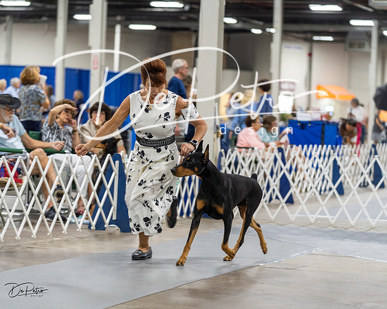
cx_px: 194
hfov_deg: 16.1
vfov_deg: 12.9
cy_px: 154
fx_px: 1367
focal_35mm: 119
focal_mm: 106
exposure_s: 1/160
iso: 2000
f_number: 2.8
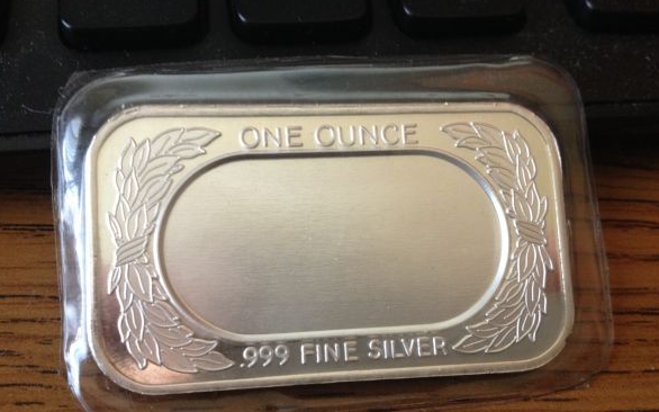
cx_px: 326
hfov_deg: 51.6
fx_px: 682
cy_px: 240
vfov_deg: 33.5
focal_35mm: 38
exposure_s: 1/20
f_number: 2.4
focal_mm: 4.28
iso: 200
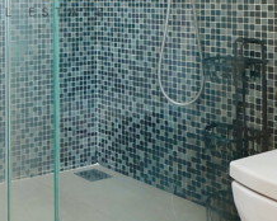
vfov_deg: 23.5
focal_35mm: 62
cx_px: -3
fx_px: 508
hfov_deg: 28.5
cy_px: -4
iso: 2000
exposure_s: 1/30
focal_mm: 16
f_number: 4
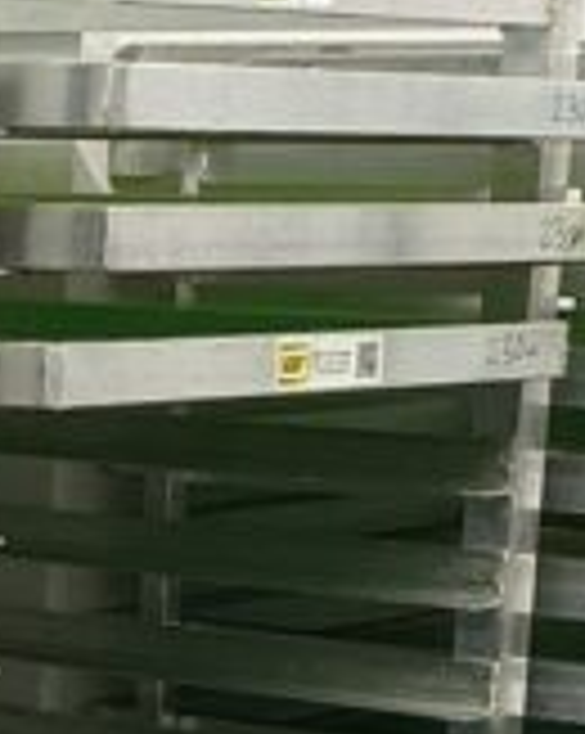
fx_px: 3860
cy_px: 1076
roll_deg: -1.2
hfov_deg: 8.4
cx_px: -396
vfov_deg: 10.5
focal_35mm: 178
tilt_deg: -14.6
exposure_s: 1/60
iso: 50
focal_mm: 3
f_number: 1.8
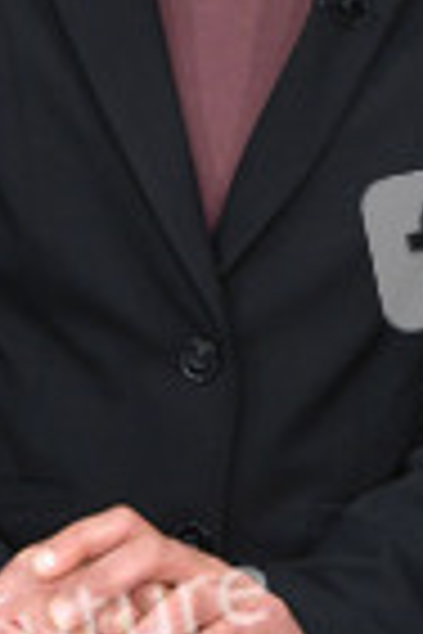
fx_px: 1798
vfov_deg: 19.4
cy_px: 0
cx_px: 184
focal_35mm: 102
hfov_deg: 13.4
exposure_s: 1/200
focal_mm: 36
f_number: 6.3
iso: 2500
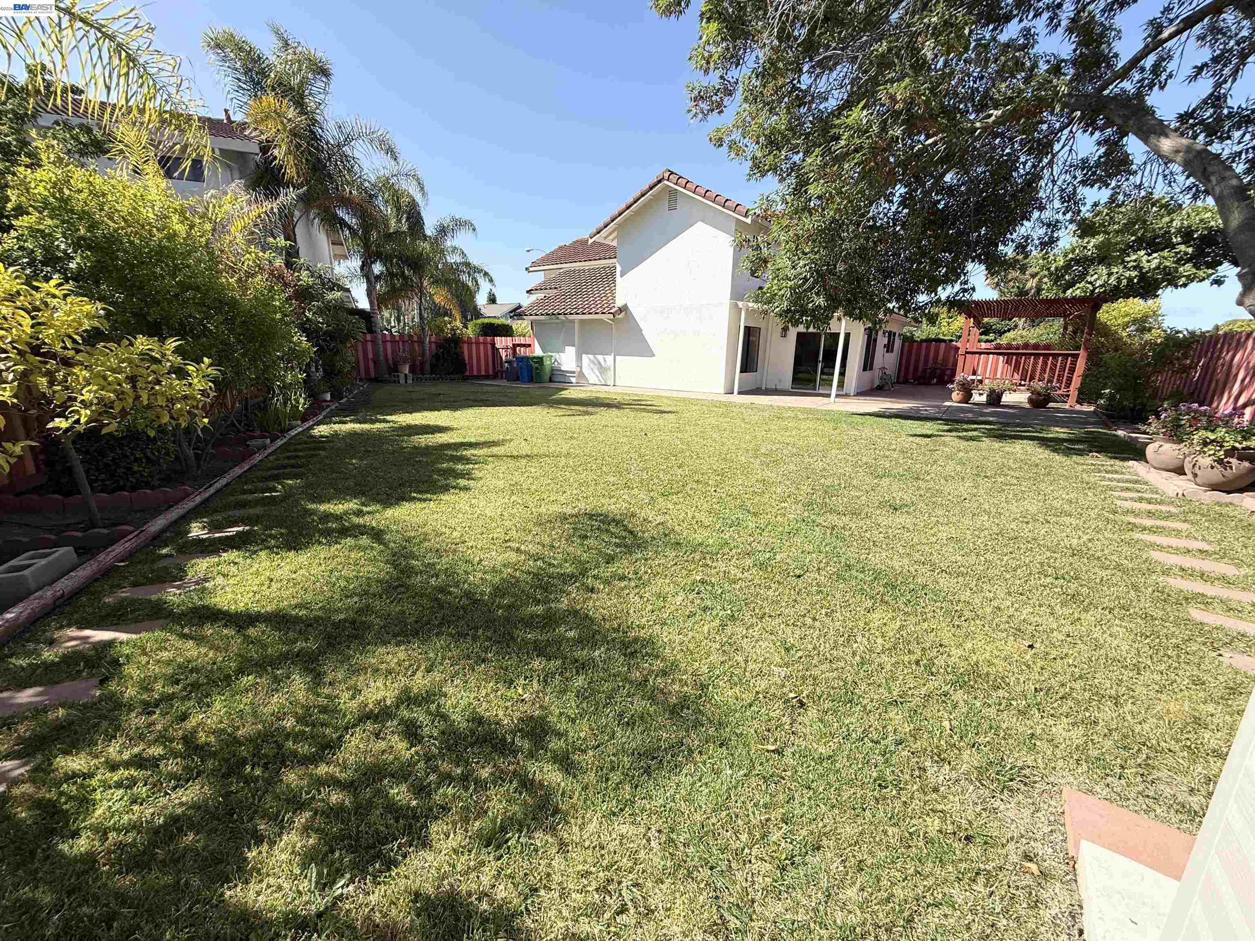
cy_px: 470
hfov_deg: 102.1
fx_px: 508
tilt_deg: -14.2
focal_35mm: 14
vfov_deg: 85.7
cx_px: 628
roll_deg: -0.9
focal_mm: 2.22
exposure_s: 1/1211
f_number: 2.2
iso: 50
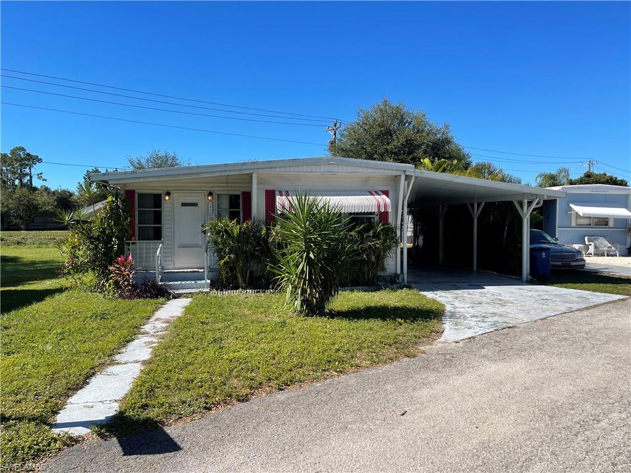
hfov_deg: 67.3
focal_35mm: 26
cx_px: 316
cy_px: 236
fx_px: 474
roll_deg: +0.1
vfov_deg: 53.1
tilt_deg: -1.6
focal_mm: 5.1
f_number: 1.6
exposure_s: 1/2857
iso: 32
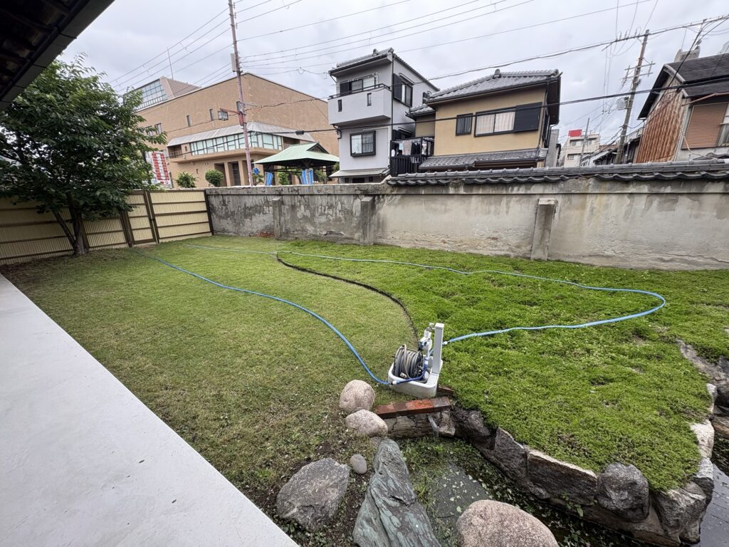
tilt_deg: -16.1
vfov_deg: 85.7
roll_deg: +0.8
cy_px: 274
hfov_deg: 102.1
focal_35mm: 14
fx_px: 295
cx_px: 364
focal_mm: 2.22
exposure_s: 1/263
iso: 40
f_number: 2.2
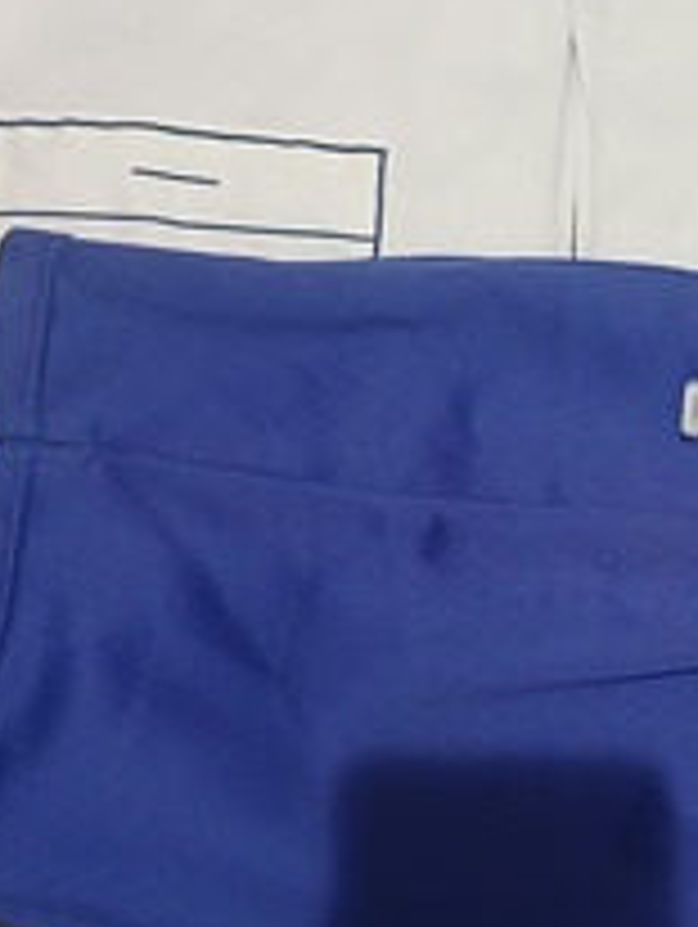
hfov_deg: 22.8
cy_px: 378
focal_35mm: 63
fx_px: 1690
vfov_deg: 30.6
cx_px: 606
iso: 320
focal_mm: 3.86
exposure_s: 1/25
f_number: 1.8
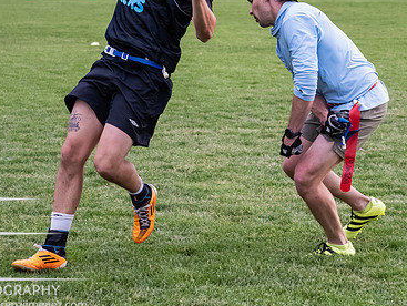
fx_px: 1612
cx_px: 271
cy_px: 78
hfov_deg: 14.4
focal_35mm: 137
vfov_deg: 10.8
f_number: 2.8
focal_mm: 40
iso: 2500
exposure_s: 1/1250
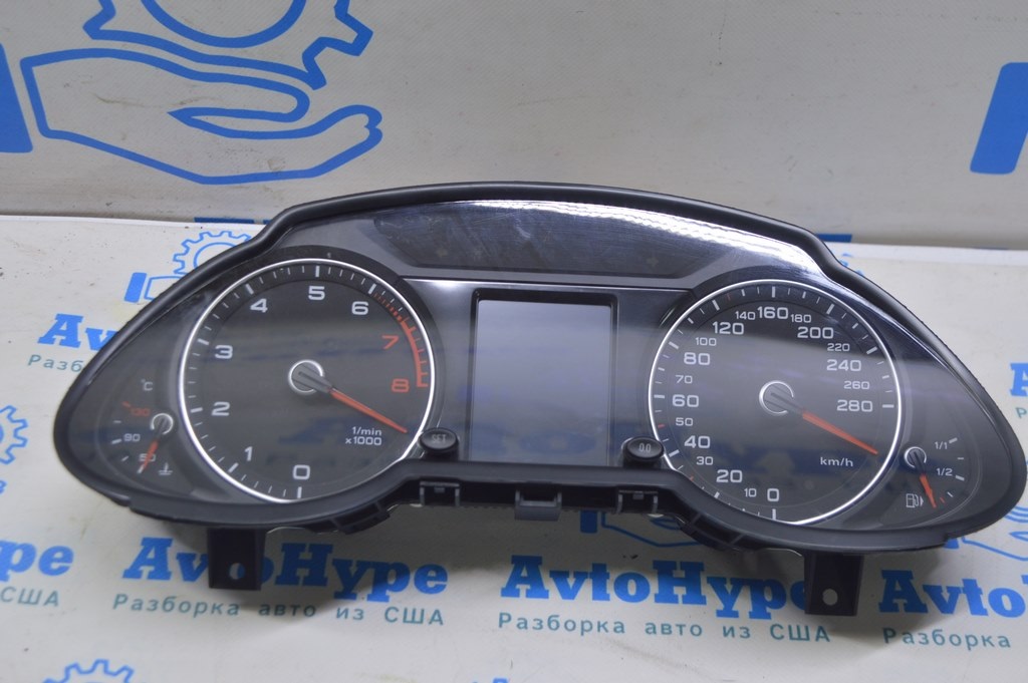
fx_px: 1455
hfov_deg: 38.9
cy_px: 342
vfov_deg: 26.4
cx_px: 514
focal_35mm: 51
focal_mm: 34
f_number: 5.6
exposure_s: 1/25
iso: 400
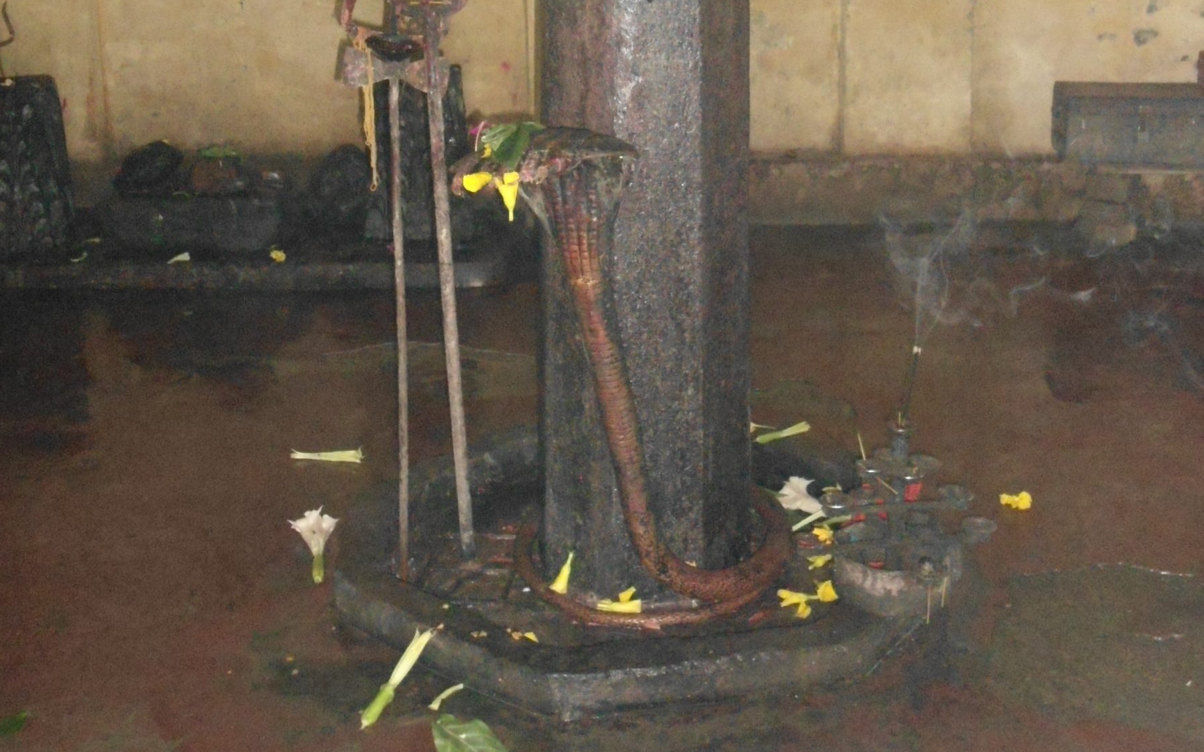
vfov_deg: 26.5
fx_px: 1575
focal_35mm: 48
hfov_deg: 41.8
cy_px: 193
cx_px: 590
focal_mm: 5.6
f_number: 3
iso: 800
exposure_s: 1/40
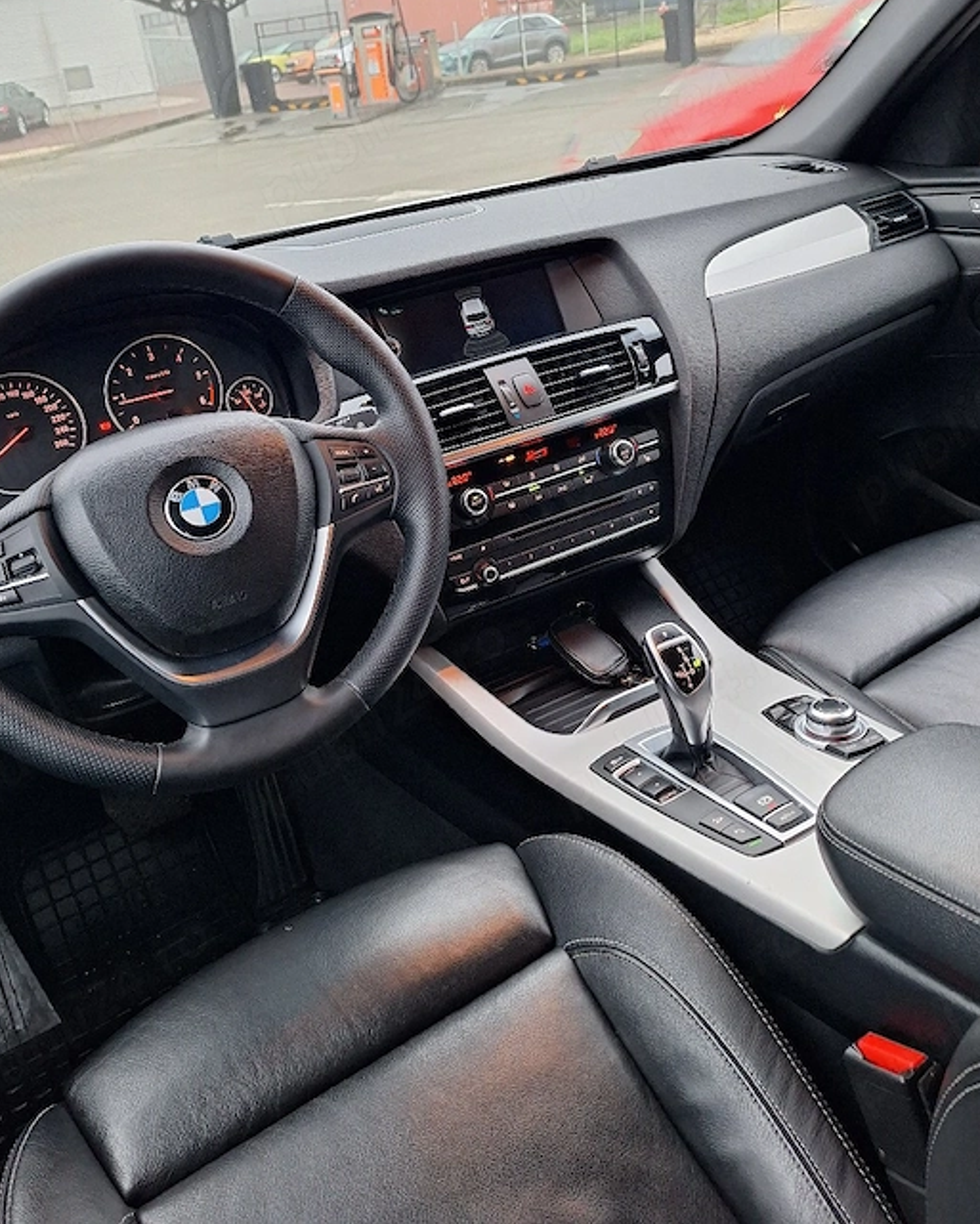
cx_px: 458
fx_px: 1015
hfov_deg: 51.5
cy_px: 464
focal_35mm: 28
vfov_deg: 61.4
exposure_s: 1/50
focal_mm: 5.54
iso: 125
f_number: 1.8
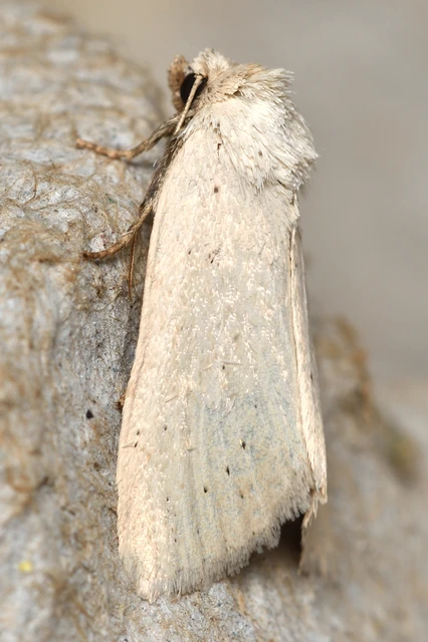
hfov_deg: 6.1
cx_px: 214
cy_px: 321
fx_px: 4017
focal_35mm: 225
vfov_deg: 9.2
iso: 100
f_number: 8
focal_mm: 150
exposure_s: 1/250
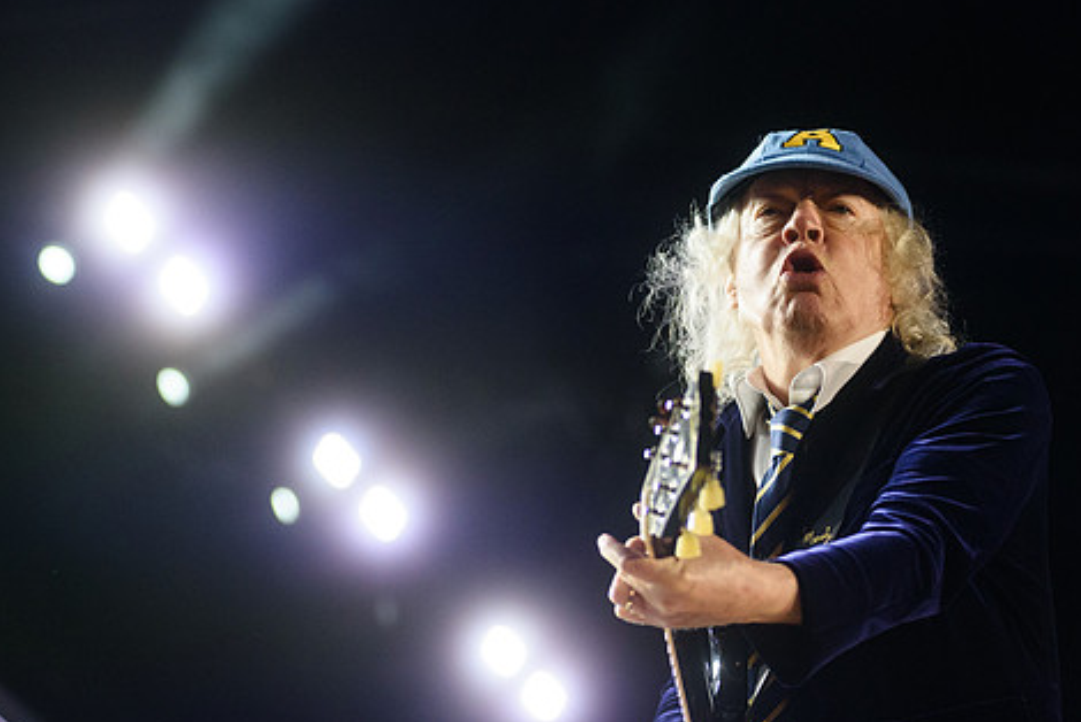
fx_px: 3305
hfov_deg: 18.5
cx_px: 734
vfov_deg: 12.5
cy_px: 339
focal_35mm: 110
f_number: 4
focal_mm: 80
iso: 2500
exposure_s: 1/800
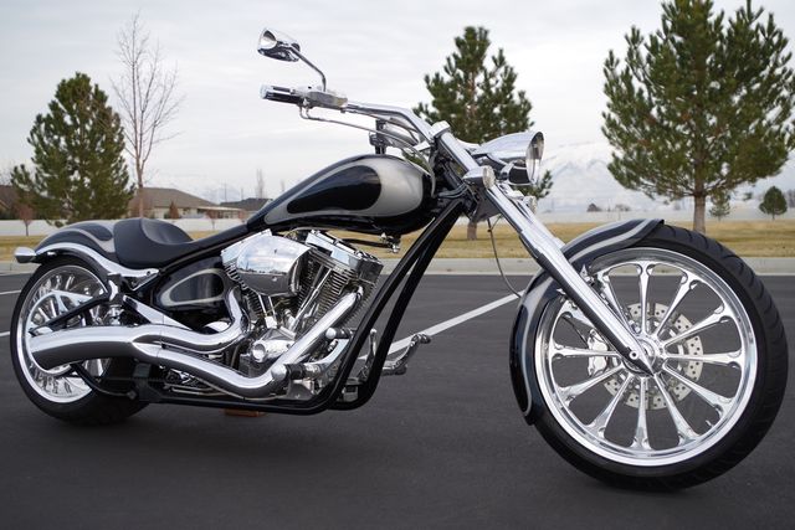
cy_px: 265
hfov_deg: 53.1
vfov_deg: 36.9
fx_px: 795
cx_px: 398
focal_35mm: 36
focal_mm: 24.38
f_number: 4.5
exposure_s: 1/200
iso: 100
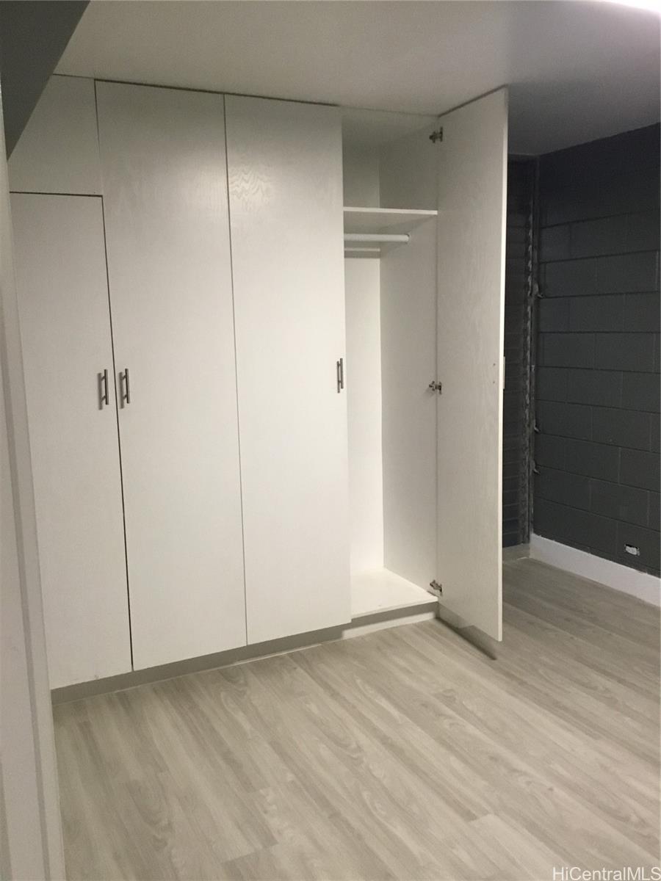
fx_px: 789
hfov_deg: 45.4
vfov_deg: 58.4
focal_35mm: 31
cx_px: 330
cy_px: 440
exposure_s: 1/30
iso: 125
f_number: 2.4
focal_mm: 3.3
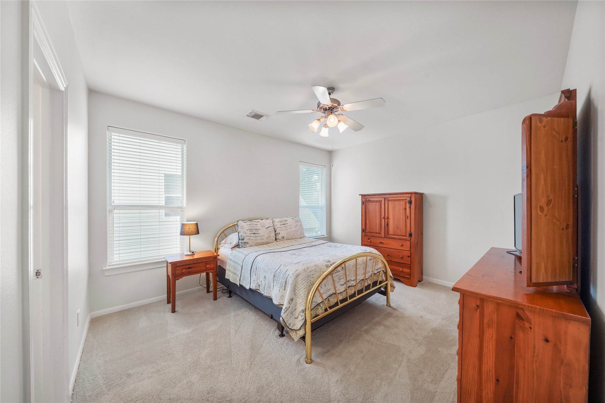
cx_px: 302
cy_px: 202
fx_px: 202
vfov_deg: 90.0
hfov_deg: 112.6
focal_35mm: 12
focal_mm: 12
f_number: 8
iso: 1600
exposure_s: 1/30
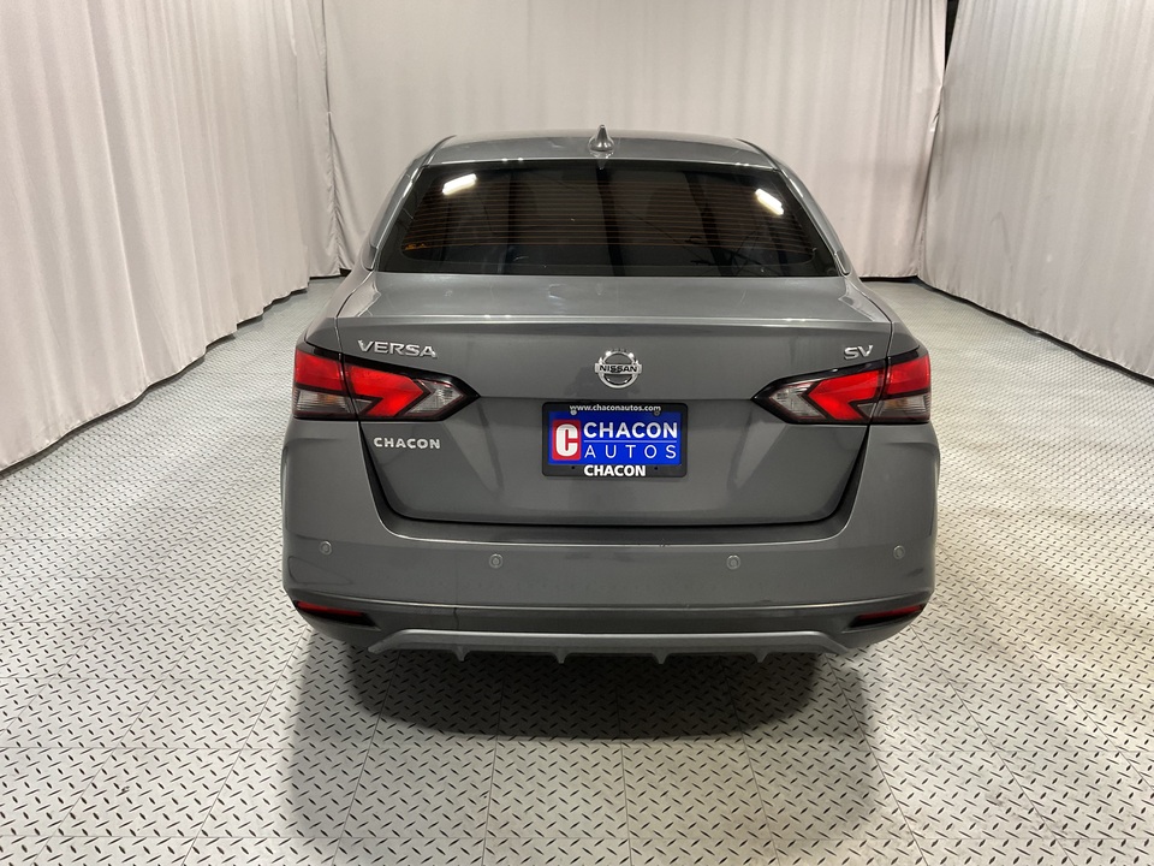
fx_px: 967
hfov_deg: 61.7
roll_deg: -2.3
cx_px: 577
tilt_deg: -17.4
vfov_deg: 48.2
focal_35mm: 29
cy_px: 433
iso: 80
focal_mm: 3
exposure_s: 1/60
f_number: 1.8
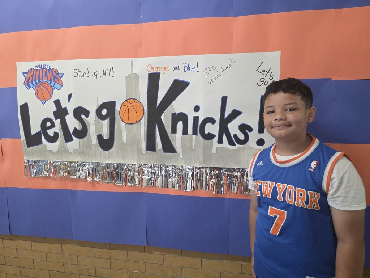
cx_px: 185
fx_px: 246
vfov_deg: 58.9
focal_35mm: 23
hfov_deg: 73.9
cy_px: 139
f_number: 1.7
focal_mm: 6.3
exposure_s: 1/120
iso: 250
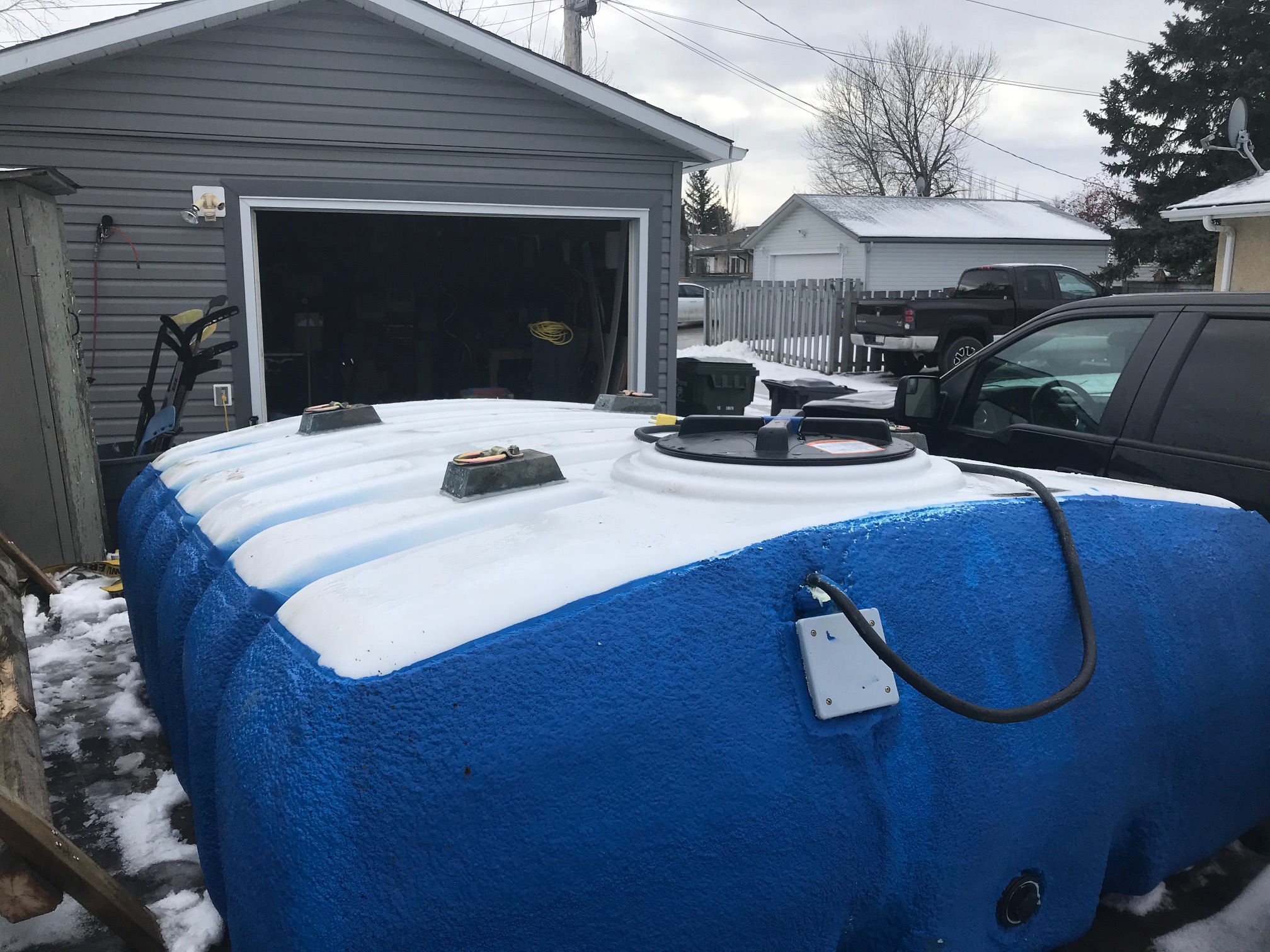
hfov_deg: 63.4
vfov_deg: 49.7
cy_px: 476
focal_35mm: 28
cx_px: 635
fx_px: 1027
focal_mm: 3.99
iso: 20
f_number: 1.8
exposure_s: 1/1153
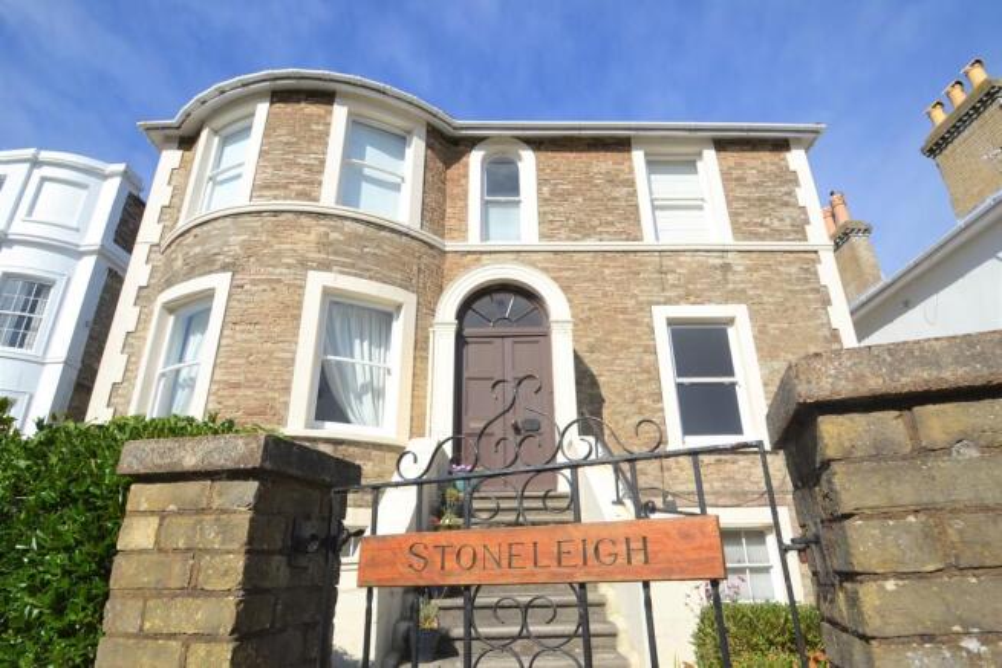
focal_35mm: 18
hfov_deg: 90.0
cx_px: 501
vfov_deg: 67.4
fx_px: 501
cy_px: 334
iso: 100
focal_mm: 12
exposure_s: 1/320
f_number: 9
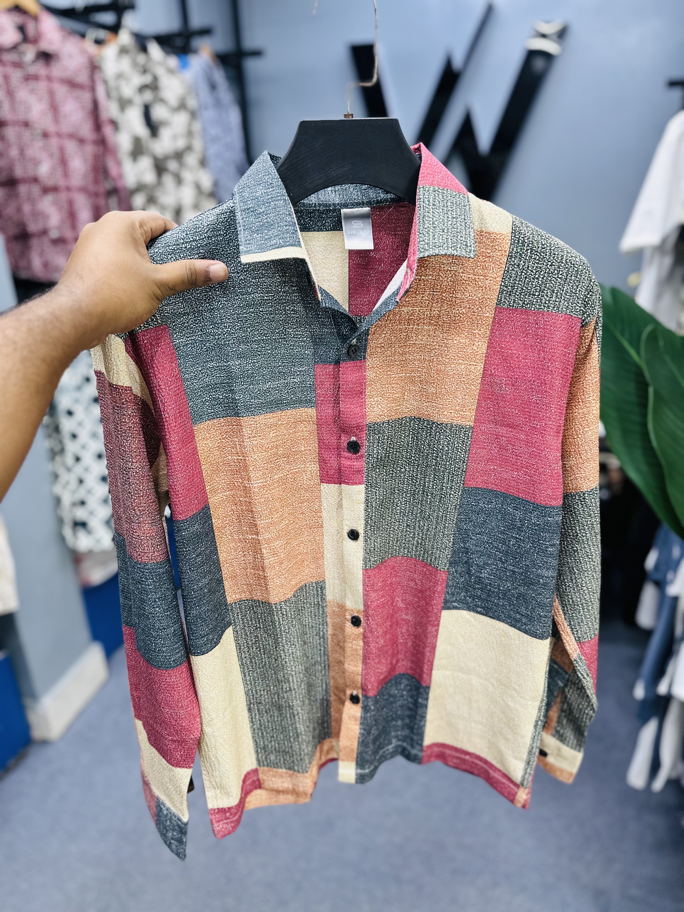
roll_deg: +2.6
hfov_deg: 56.8
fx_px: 632
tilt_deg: -21.5
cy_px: 456
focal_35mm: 24
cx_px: 342
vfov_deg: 71.6
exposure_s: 1/100
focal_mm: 6.86
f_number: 1.78
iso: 100
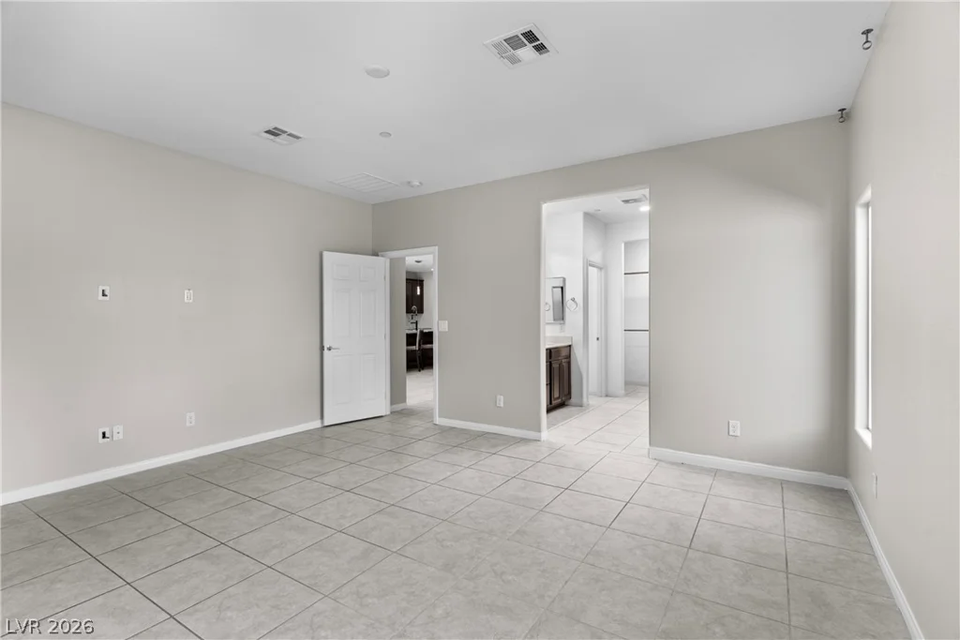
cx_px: 480
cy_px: 320
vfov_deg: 70.5
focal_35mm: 17
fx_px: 453
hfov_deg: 93.3
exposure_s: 1/8
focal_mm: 17
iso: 400
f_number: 8
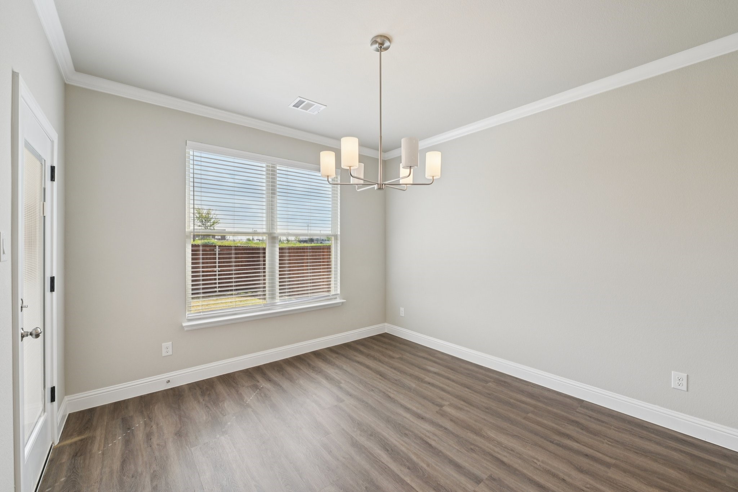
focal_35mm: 14
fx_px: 287
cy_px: 246
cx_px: 369
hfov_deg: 104.3
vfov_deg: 81.2
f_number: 8
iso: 400
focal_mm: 14
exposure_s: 1/250
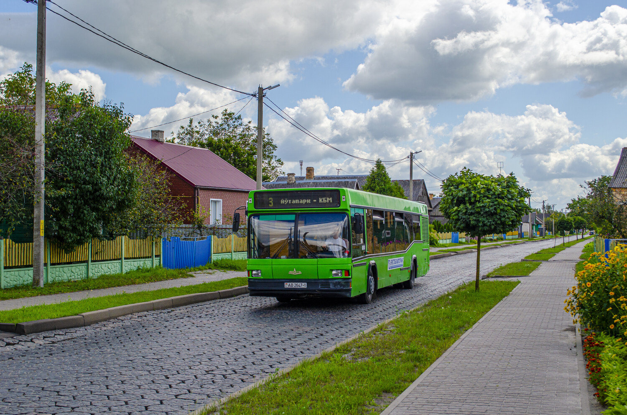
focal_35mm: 51
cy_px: 208
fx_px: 886
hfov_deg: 39.0
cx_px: 314
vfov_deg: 26.4
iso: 125
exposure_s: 1/640
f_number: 7.1
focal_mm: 34
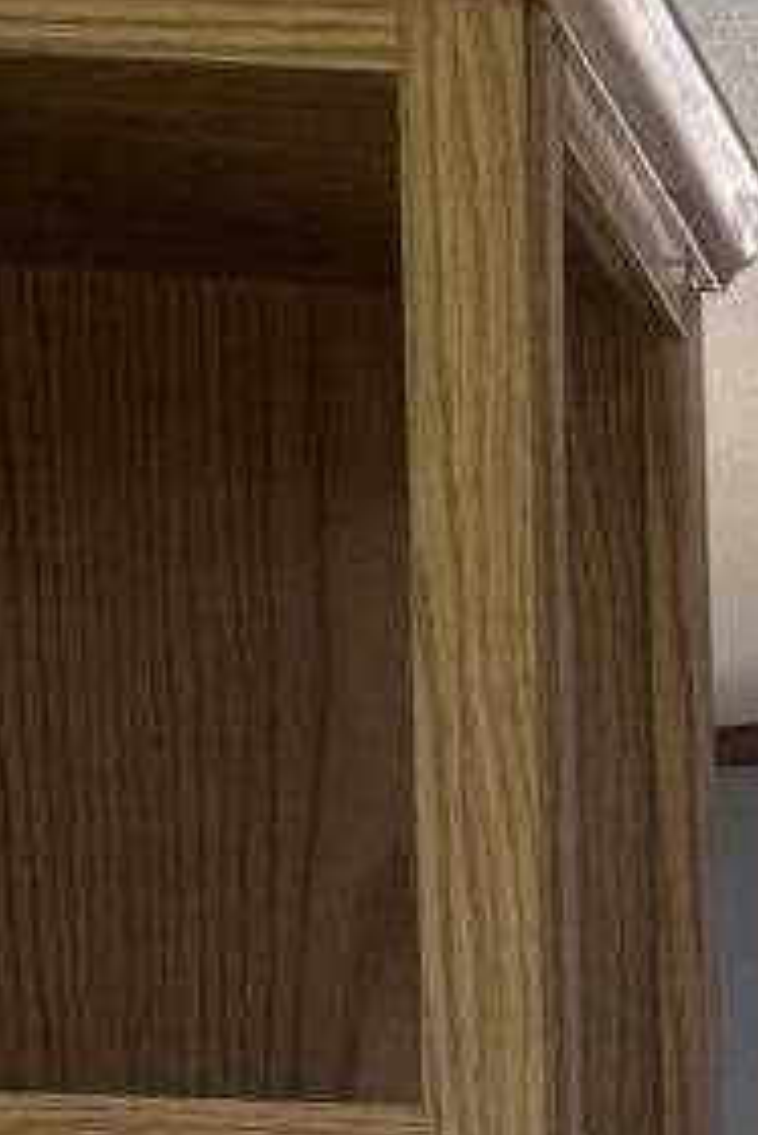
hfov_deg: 6.8
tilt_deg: -8.6
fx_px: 5614
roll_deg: -1.8
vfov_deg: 9.9
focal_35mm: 178
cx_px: 2452
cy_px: 2898
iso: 200
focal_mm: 6.76
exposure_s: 1/98
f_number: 1.78
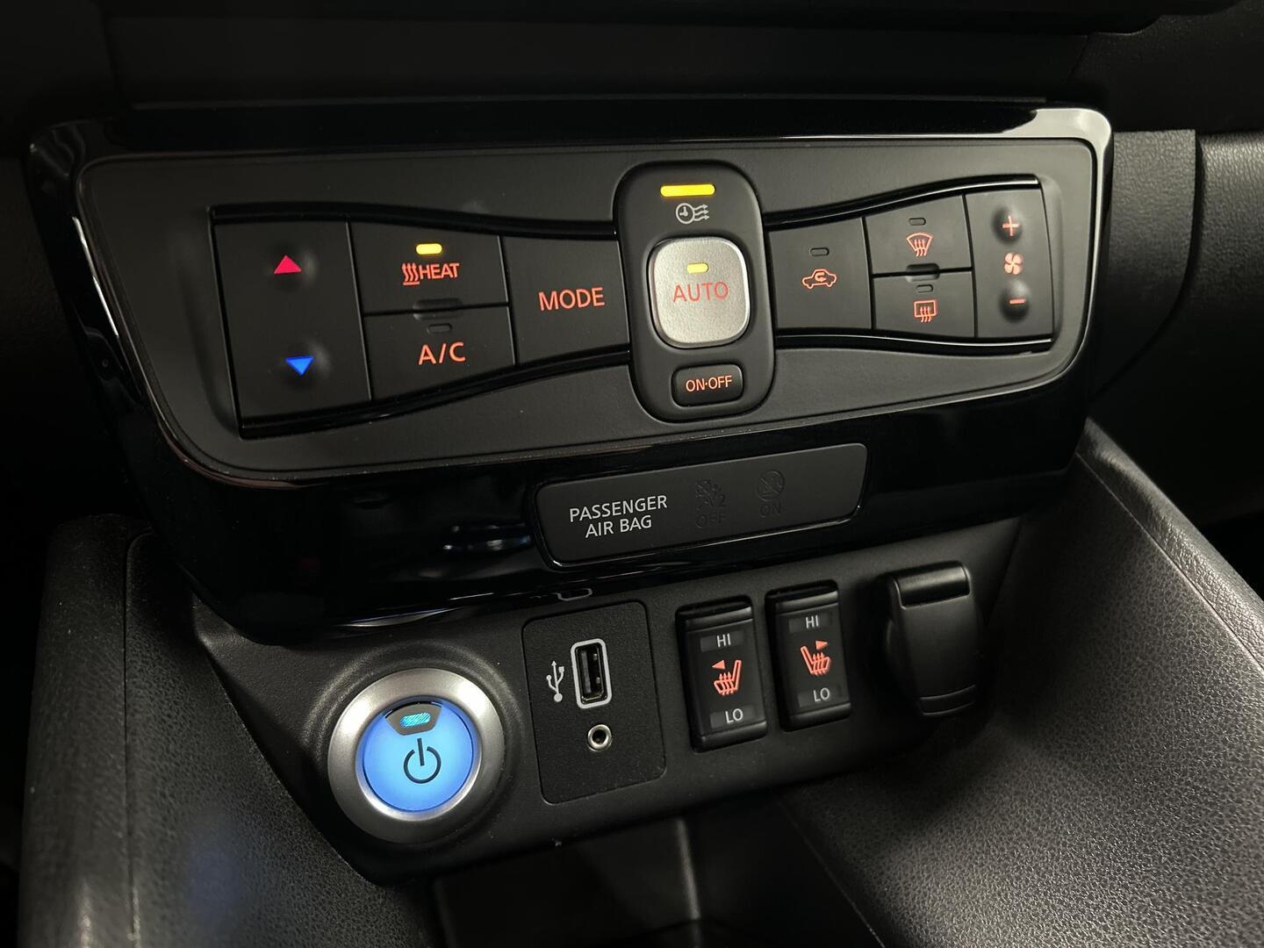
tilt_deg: -24.1
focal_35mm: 26
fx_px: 949
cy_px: 474
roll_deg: -1.0
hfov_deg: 67.3
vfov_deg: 53.1
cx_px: 632
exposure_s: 1/19
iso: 1000
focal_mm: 5.7
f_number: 1.5
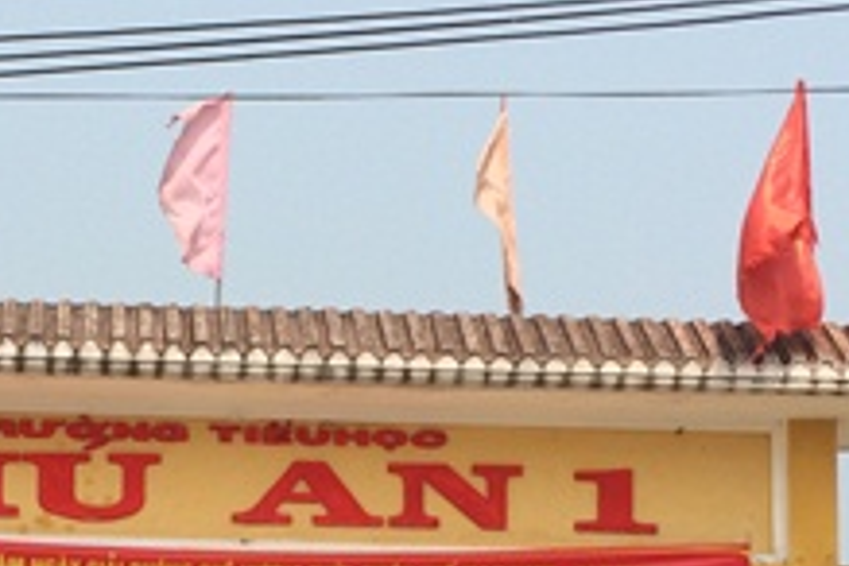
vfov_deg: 15.2
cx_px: 174
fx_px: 2075
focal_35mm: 88
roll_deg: -1.2
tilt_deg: +8.0
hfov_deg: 22.8
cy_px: 601
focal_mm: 4.15
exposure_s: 1/2283
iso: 32
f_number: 2.2
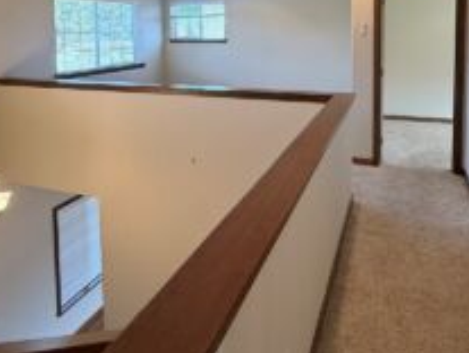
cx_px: 279
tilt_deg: -3.5
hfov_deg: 64.7
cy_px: 54
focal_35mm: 27
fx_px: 366
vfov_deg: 47.7
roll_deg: +0.9
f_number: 2.2
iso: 160
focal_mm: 2.22
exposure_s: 1/120
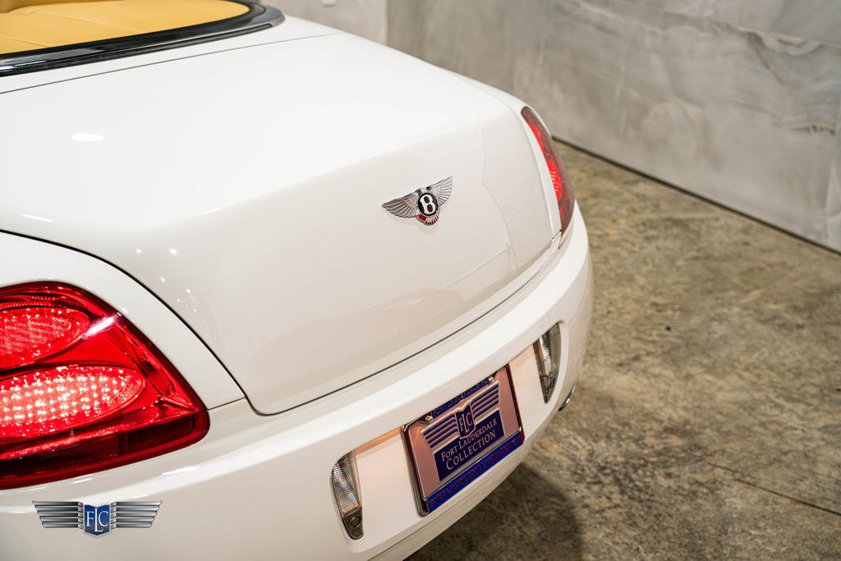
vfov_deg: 26.5
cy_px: 280
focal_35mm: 51
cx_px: 420
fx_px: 1192
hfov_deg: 38.9
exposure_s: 1/80
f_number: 4
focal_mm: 51
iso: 1250
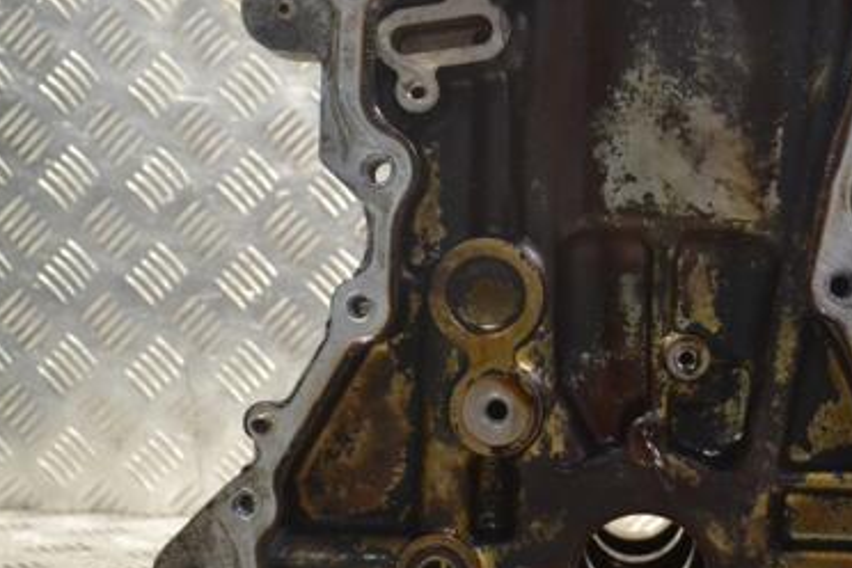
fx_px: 1373
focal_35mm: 58
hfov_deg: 33.9
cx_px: 614
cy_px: 341
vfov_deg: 23.3
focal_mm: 24
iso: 3200
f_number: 7.1
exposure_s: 1/200
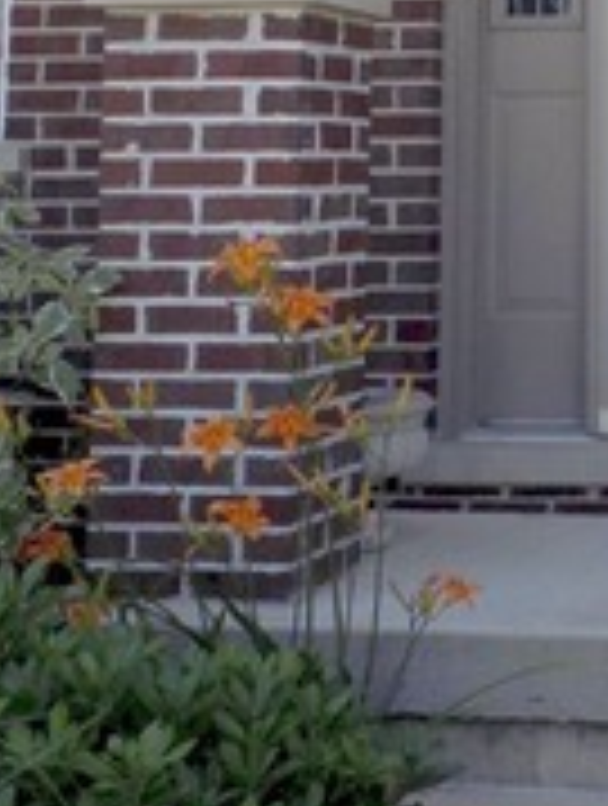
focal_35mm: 91
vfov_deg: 19.9
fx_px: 2124
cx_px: 748
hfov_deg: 15.6
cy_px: -207
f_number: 3.4
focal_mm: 6.1
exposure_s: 1/320
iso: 80
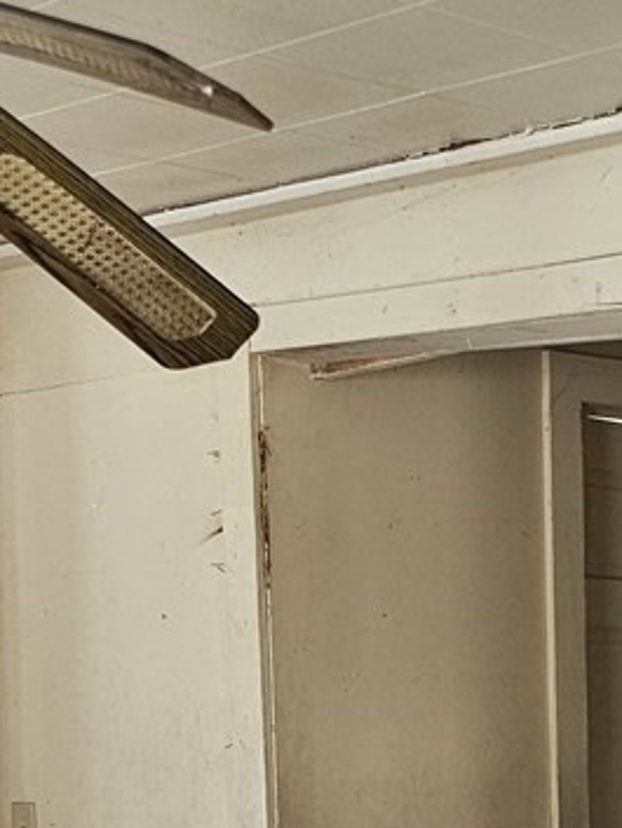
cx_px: 575
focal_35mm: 100
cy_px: 1048
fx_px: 2394
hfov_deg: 14.6
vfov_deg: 18.4
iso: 160
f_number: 1.7
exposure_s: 1/120
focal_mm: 6.3
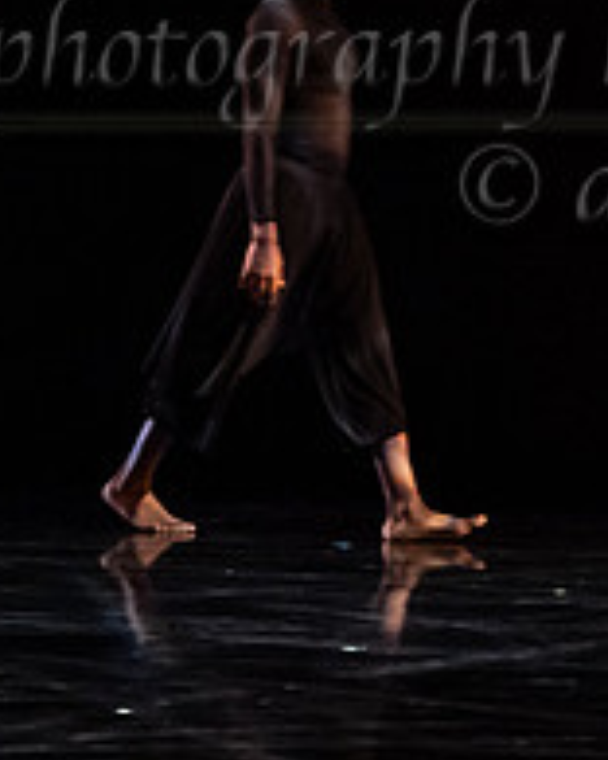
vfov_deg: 7.9
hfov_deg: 6.3
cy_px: -10
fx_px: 5488
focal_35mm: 244
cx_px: 897
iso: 4000
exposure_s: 1/125
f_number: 4
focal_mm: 75
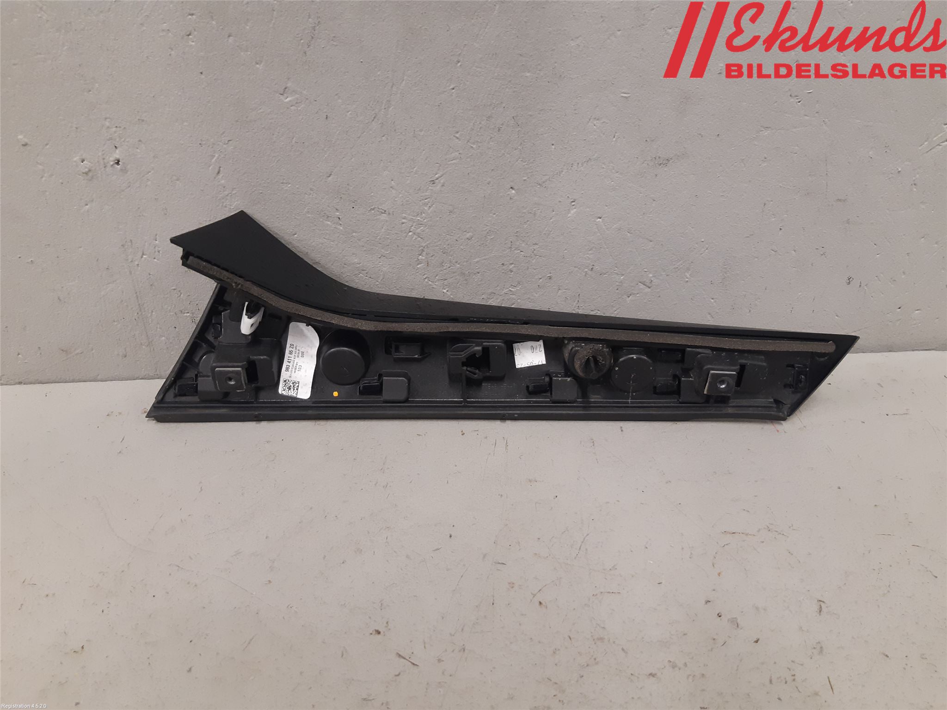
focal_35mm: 26
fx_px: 711
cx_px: 474
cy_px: 355
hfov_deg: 67.3
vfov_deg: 53.1
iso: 160
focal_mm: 3.93
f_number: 1.7
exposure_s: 1/50
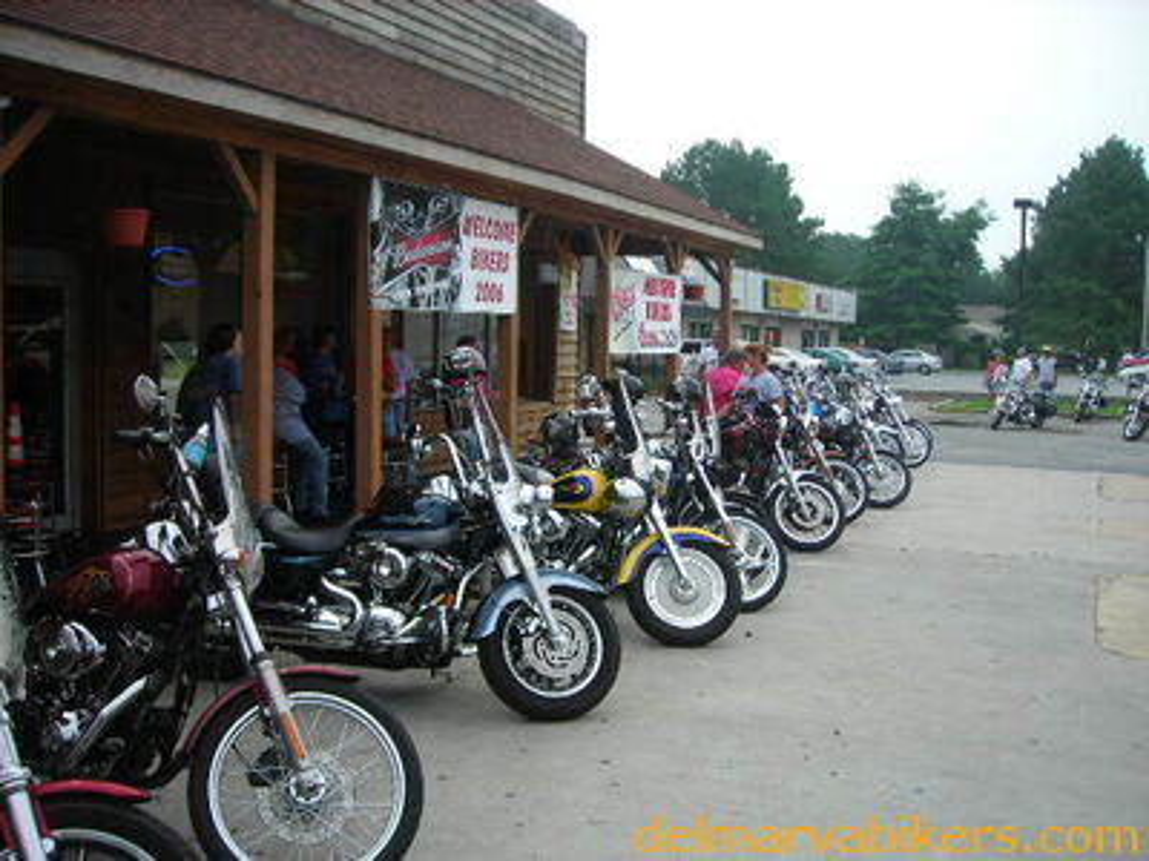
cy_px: 430
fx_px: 1261
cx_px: 574
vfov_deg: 37.7
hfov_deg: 49.0
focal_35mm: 38
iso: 50
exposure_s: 1/442
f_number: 3.2
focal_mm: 6.3
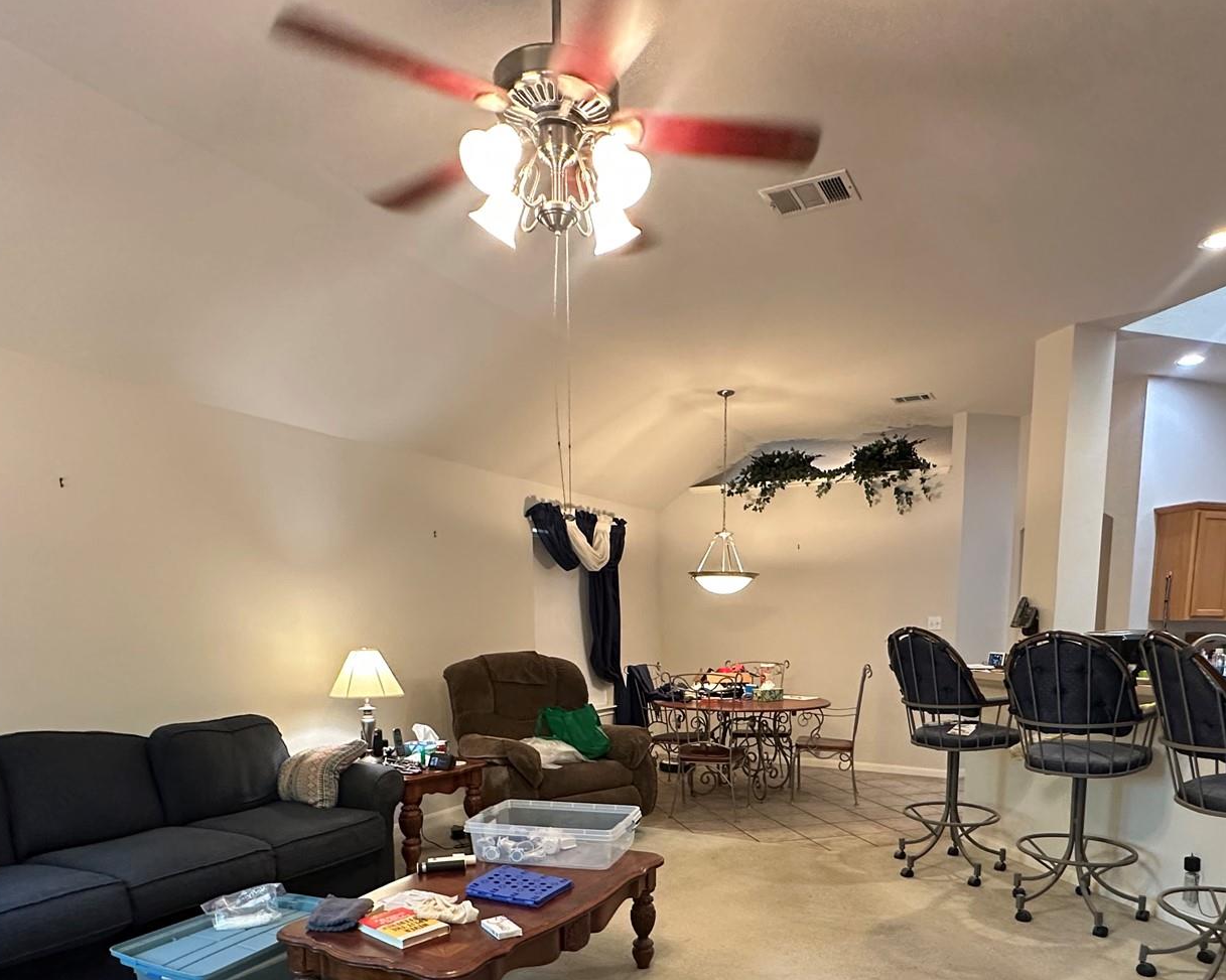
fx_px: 834
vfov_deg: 57.6
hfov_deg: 72.5
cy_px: 739
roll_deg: +0.5
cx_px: 663
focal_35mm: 23
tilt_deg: -8.2
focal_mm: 2.22
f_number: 2.2
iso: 400
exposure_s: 1/60
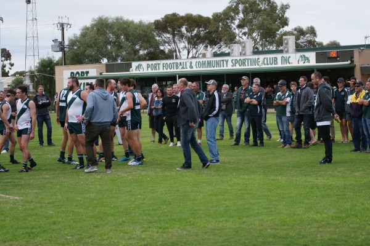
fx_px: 1079
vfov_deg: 13.0
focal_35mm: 105
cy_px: 123
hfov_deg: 19.5
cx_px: 185
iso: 200
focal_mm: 70
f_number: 4
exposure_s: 1/250
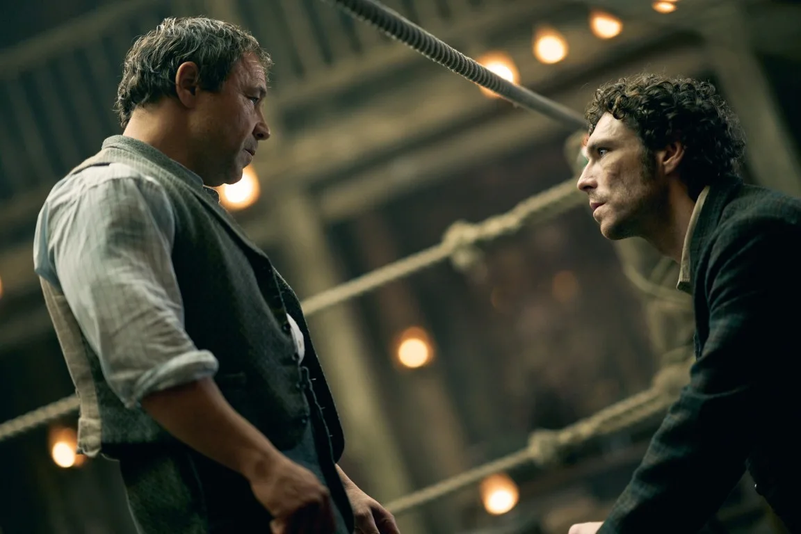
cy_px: 267
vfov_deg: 16.1
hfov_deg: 23.9
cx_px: 400
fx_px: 1891
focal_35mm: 85
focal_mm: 85
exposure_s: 1/160
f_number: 1.4
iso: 1600
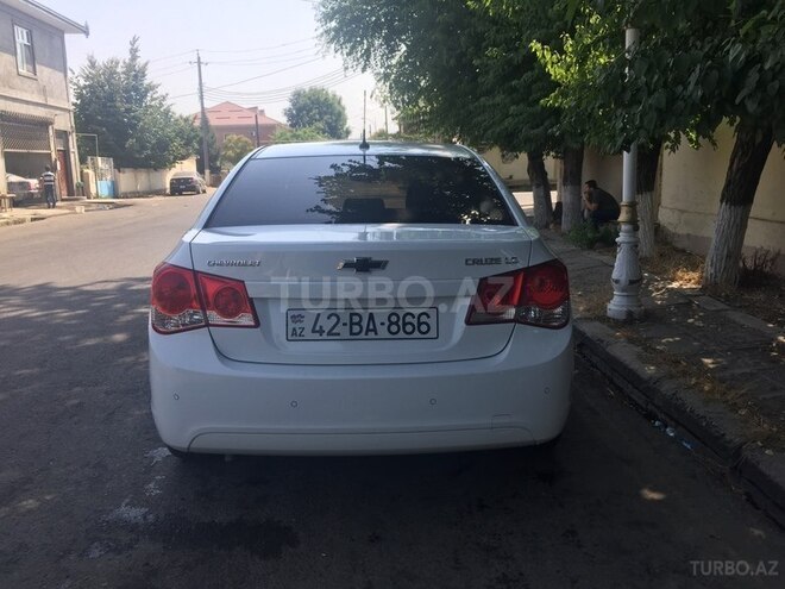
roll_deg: +1.0
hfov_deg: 61.7
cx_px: 392
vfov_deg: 48.2
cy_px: 294
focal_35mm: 29
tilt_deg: -9.9
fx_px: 658
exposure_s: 1/842
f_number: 2.2
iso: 32
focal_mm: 4.15
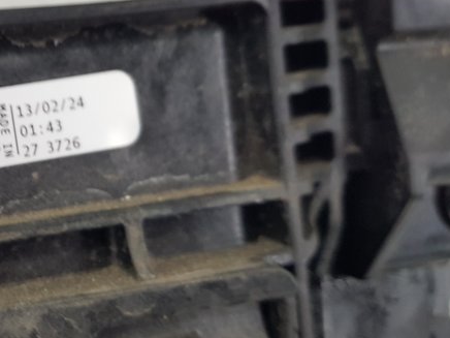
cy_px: 124
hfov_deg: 29.0
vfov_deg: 24.0
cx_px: -33
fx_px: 793
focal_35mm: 61
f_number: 1.7
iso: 100
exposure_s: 1/100
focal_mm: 4.2
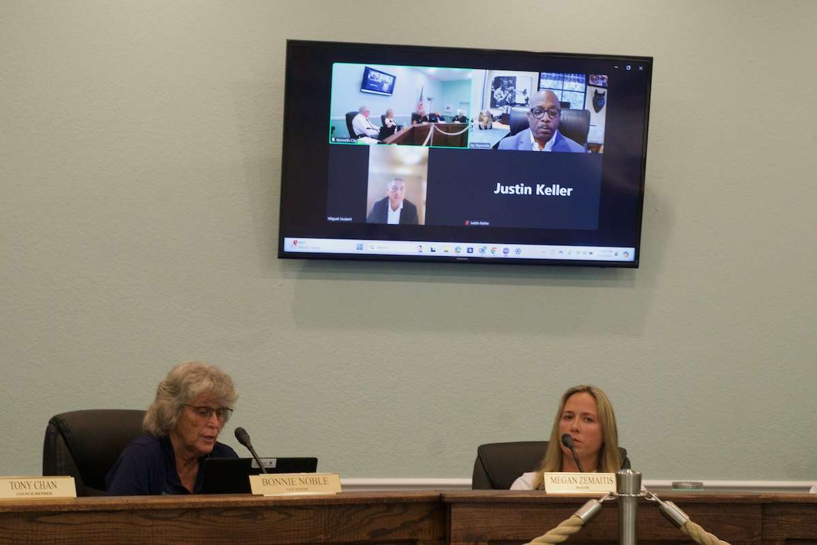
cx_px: 408
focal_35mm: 75
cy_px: 272
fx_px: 1702
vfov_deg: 18.2
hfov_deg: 27.0
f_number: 5.6
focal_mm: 50
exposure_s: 1/80
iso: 2500
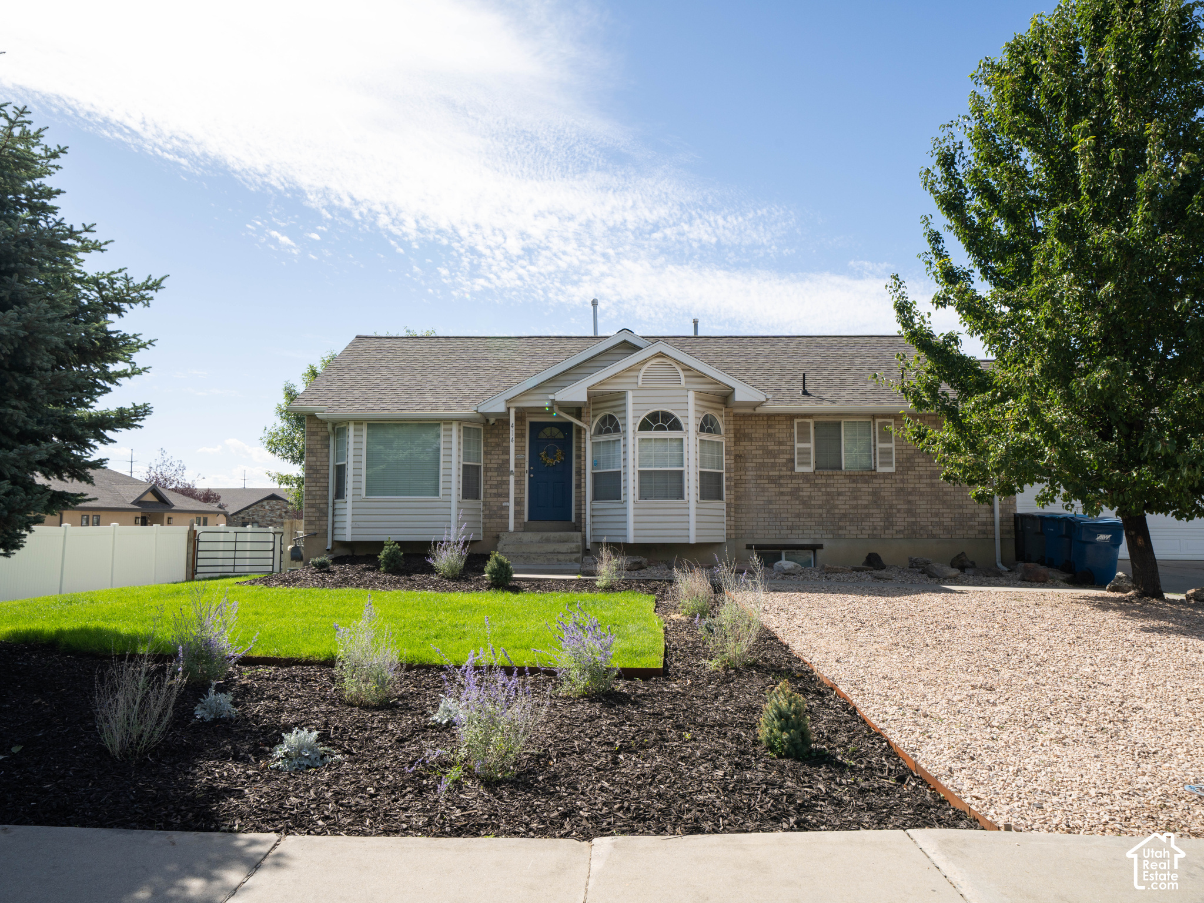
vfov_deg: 53.1
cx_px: 602
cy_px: 452
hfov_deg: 67.4
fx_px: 903
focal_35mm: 26
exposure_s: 1/200
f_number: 11
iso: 160
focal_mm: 24
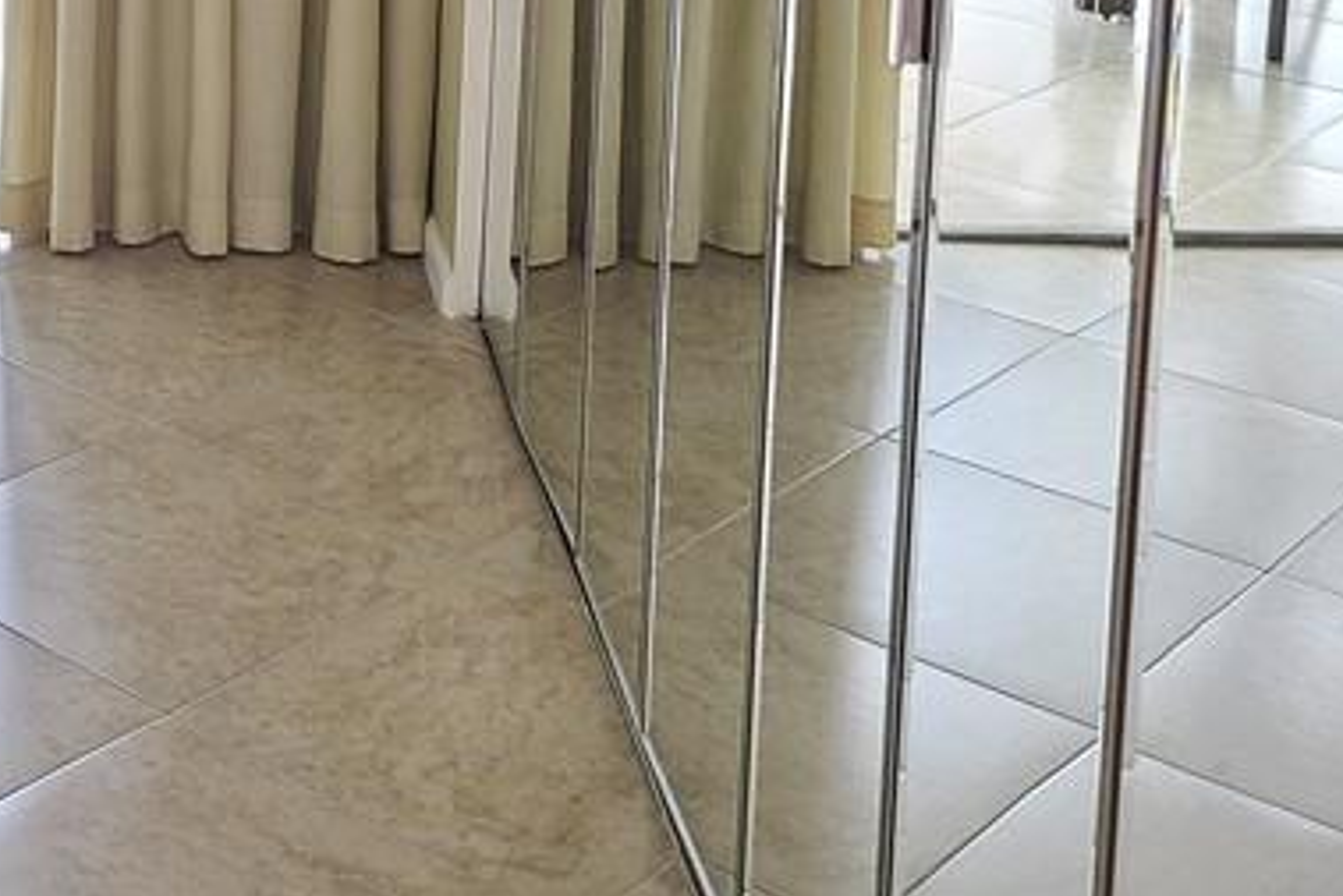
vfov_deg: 17.3
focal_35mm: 73
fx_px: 2724
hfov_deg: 26.7
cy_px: -344
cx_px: 113
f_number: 1.8
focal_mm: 5.4
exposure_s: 1/59
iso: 125
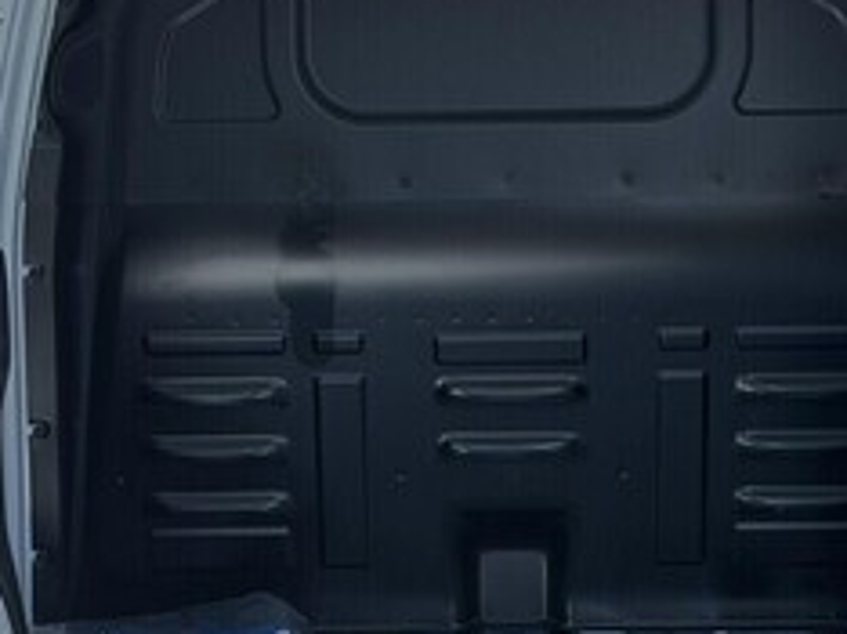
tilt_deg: -5.7
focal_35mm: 113
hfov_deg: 17.4
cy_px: 317
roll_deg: +0.4
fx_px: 2762
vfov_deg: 13.1
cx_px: 452
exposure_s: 1/2494
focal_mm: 6.76
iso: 100
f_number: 1.78
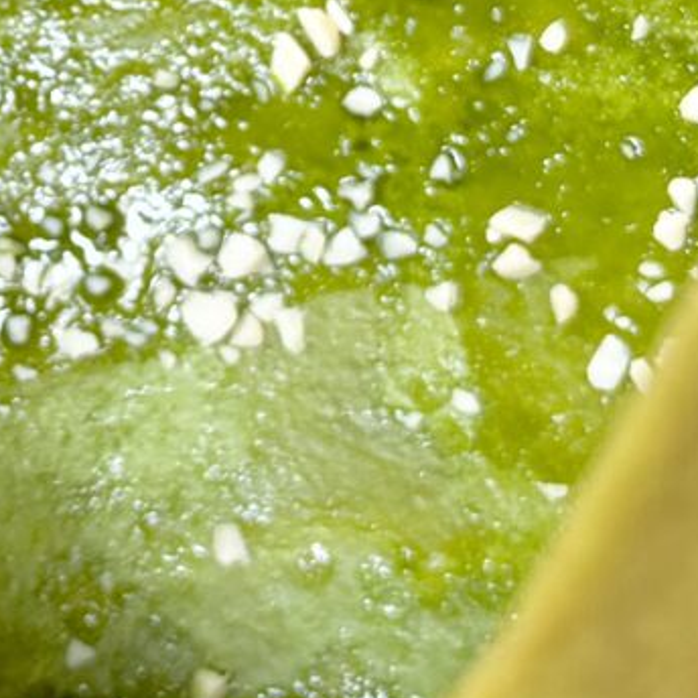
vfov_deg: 11.0
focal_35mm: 158
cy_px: 43
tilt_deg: -20.6
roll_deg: +0.7
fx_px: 3604
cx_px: 30
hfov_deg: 11.0
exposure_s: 1/100
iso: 160
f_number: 1.78
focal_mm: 6.76
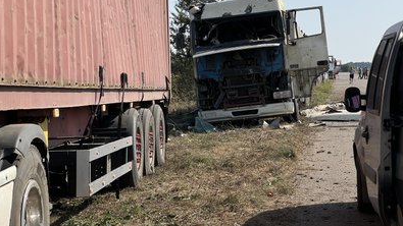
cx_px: 200
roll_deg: +0.5
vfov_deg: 14.2
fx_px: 908
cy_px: 76
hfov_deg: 25.0
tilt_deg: +0.7
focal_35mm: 85
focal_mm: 9
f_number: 2.8
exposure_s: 1/881
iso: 25
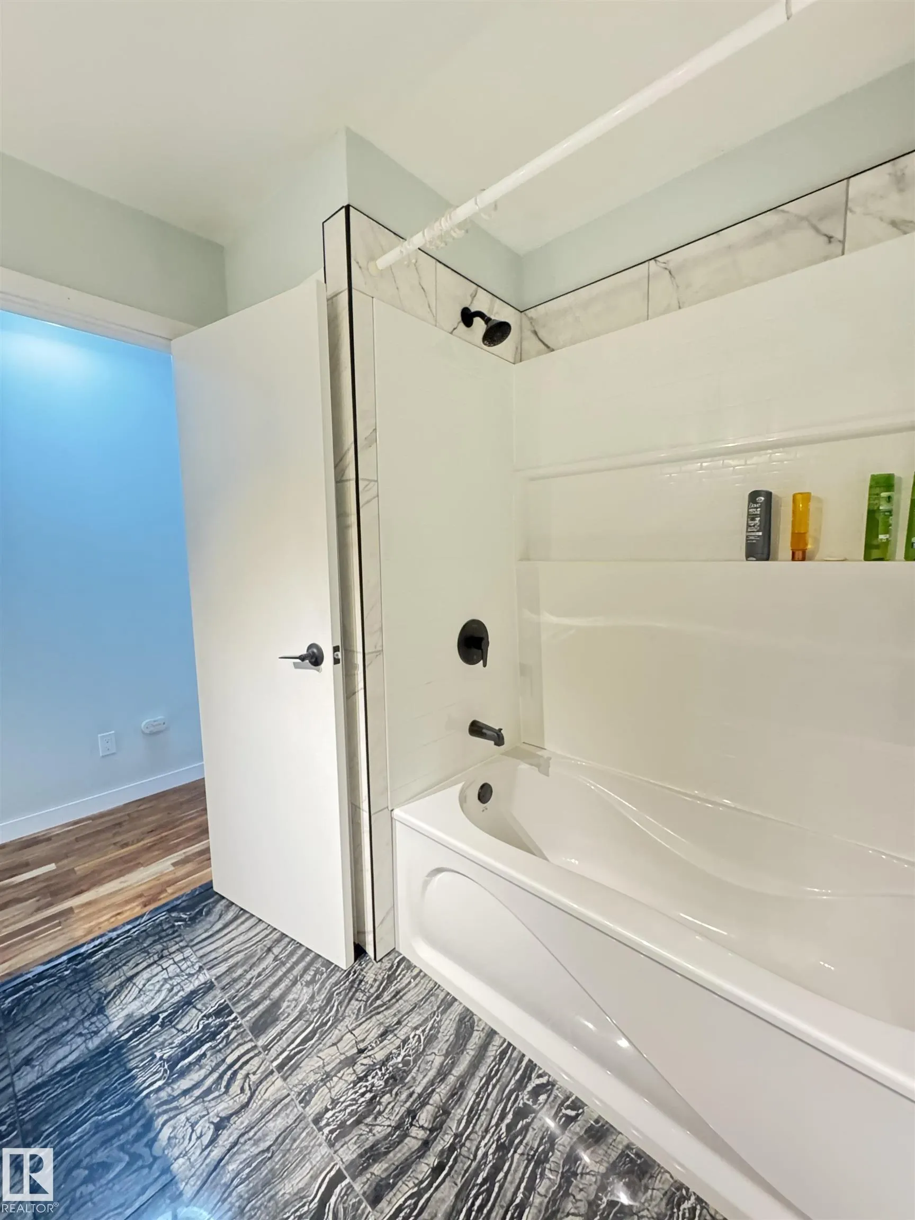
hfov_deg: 85.7
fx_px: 493
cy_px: 610
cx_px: 458
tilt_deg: -4.6
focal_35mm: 14
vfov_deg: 102.1
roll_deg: +1.4
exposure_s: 1/60
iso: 1000
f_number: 2.2
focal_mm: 2.22
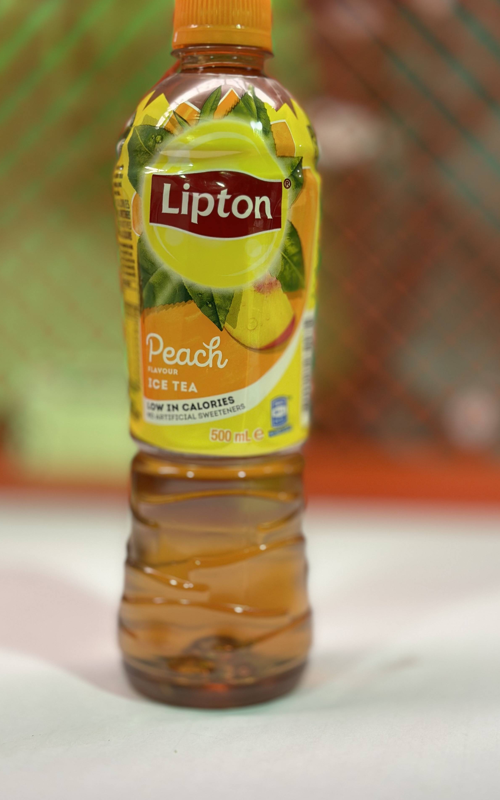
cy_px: 394
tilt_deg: -7.4
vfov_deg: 37.5
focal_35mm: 54
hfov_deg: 24.0
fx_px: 1177
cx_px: 278
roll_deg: -0.5
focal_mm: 6.86
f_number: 1.78
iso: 160
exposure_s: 1/50
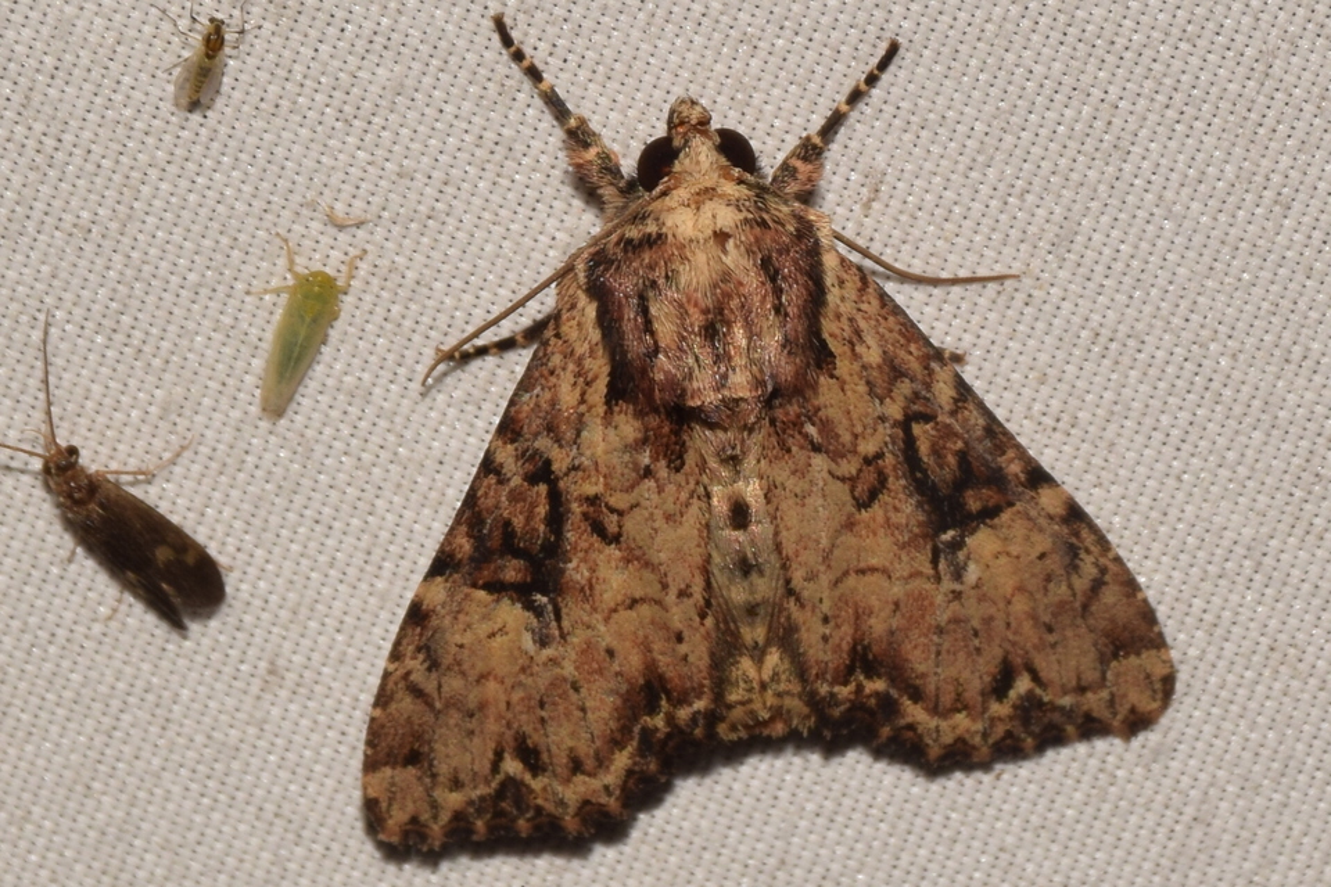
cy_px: 444
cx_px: 666
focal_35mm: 210
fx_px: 7764
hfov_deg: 9.8
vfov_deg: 6.5
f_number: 14
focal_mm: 140
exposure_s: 1/160
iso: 125
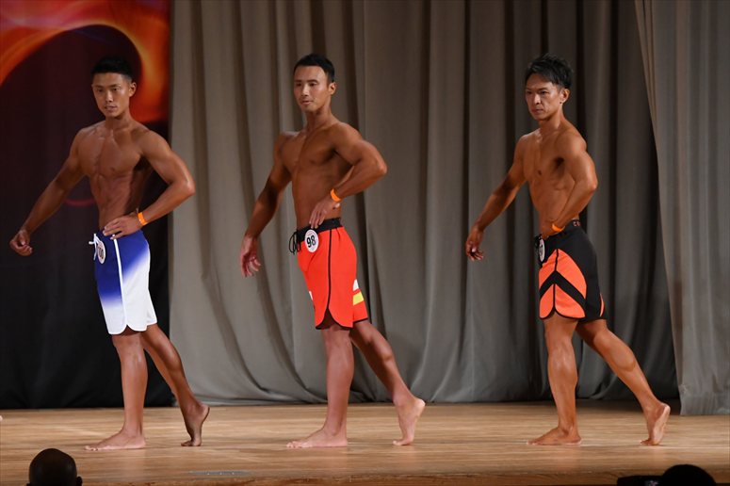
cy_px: 243
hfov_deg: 9.2
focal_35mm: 225
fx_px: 4560
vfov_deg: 6.1
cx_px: 365
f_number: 5.6
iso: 3200
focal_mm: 150
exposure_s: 1/400
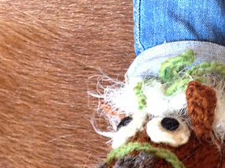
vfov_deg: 18.9
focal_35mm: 76
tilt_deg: -43.1
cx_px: 237
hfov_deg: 24.3
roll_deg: +12.7
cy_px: 164
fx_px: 494
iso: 125
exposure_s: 1/20
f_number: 2.4
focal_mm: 4.12
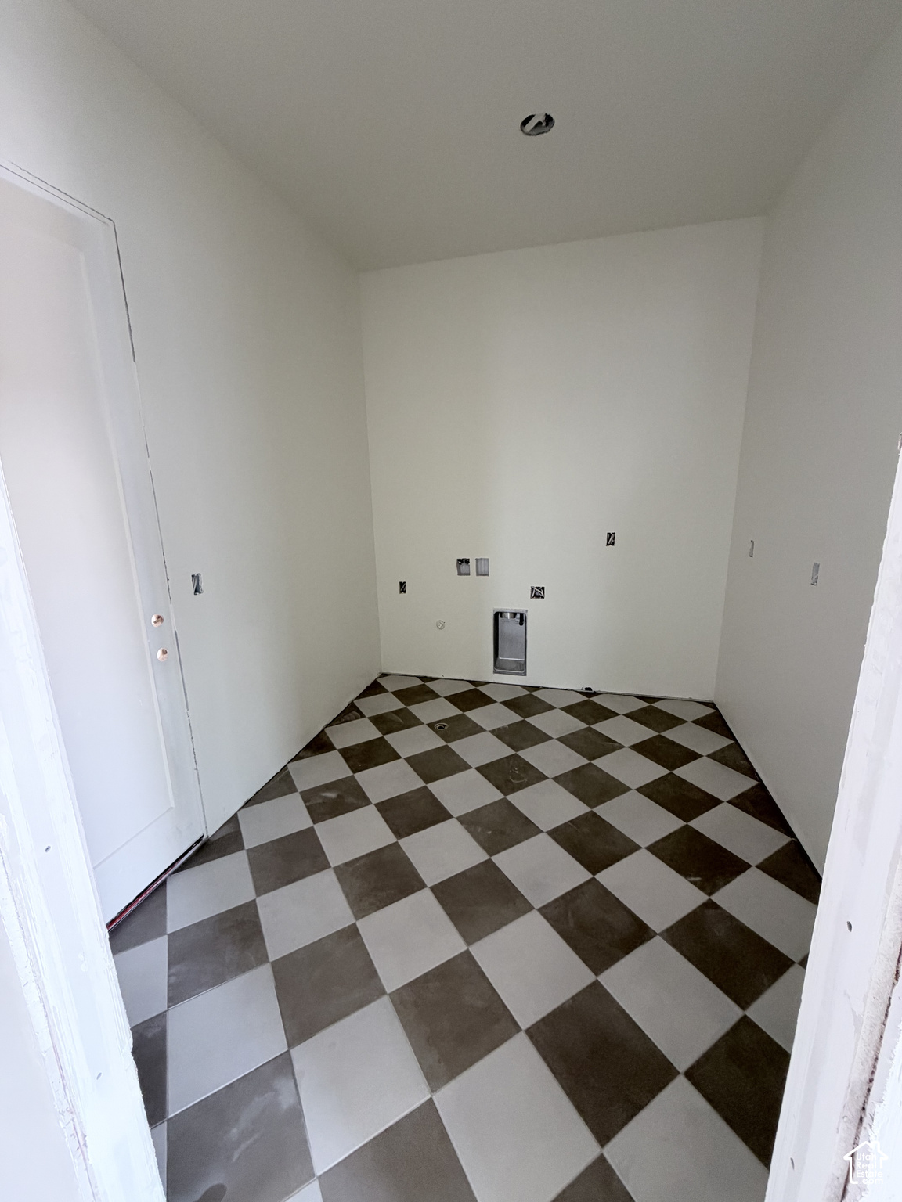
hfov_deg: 85.7
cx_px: 451
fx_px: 486
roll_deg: +1.6
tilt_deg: -12.6
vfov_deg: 102.1
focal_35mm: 14
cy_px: 601
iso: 320
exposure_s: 1/102
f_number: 2.2
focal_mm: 2.22
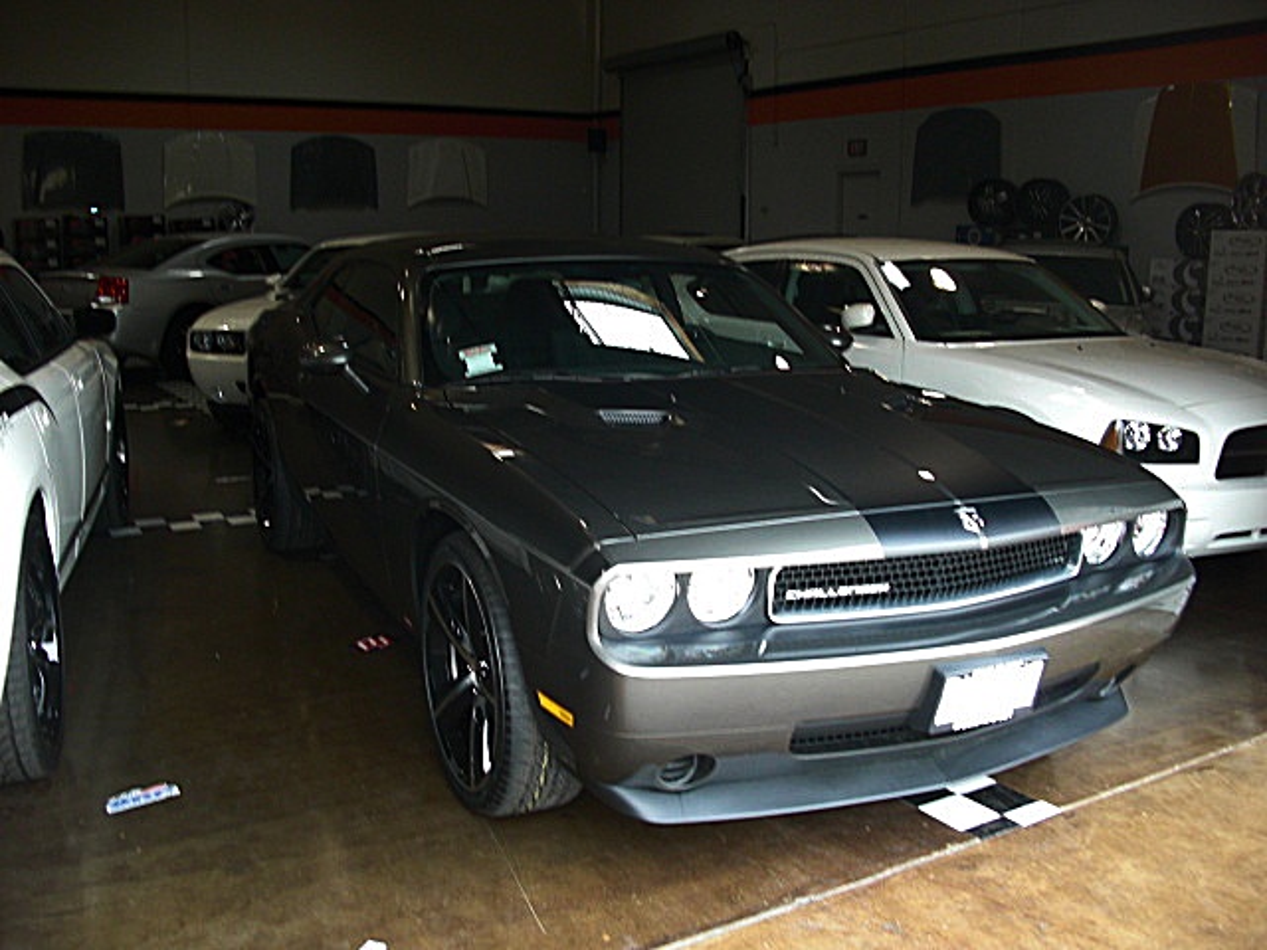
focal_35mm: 36
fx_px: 1318
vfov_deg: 39.7
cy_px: 475
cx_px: 634
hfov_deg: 51.4
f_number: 2.8
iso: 200
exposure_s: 1/60
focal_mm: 6.3
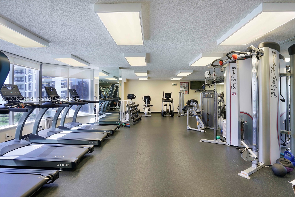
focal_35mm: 16
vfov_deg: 73.8
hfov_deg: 96.7
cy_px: 98
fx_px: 131
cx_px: 148
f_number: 8
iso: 400
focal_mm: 16
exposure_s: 1/40
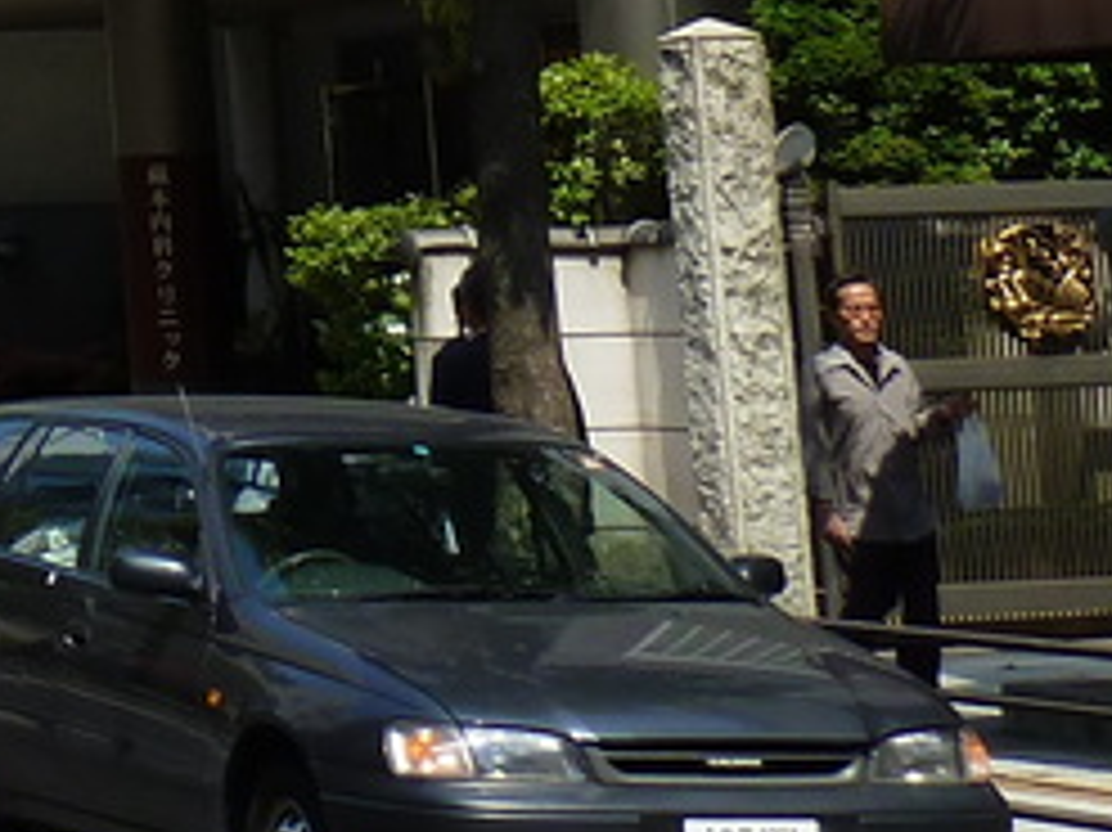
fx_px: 5779
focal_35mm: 180
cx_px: -1396
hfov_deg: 9.9
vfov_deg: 7.8
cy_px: -931
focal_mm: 6.1
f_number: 4
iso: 80
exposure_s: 1/500
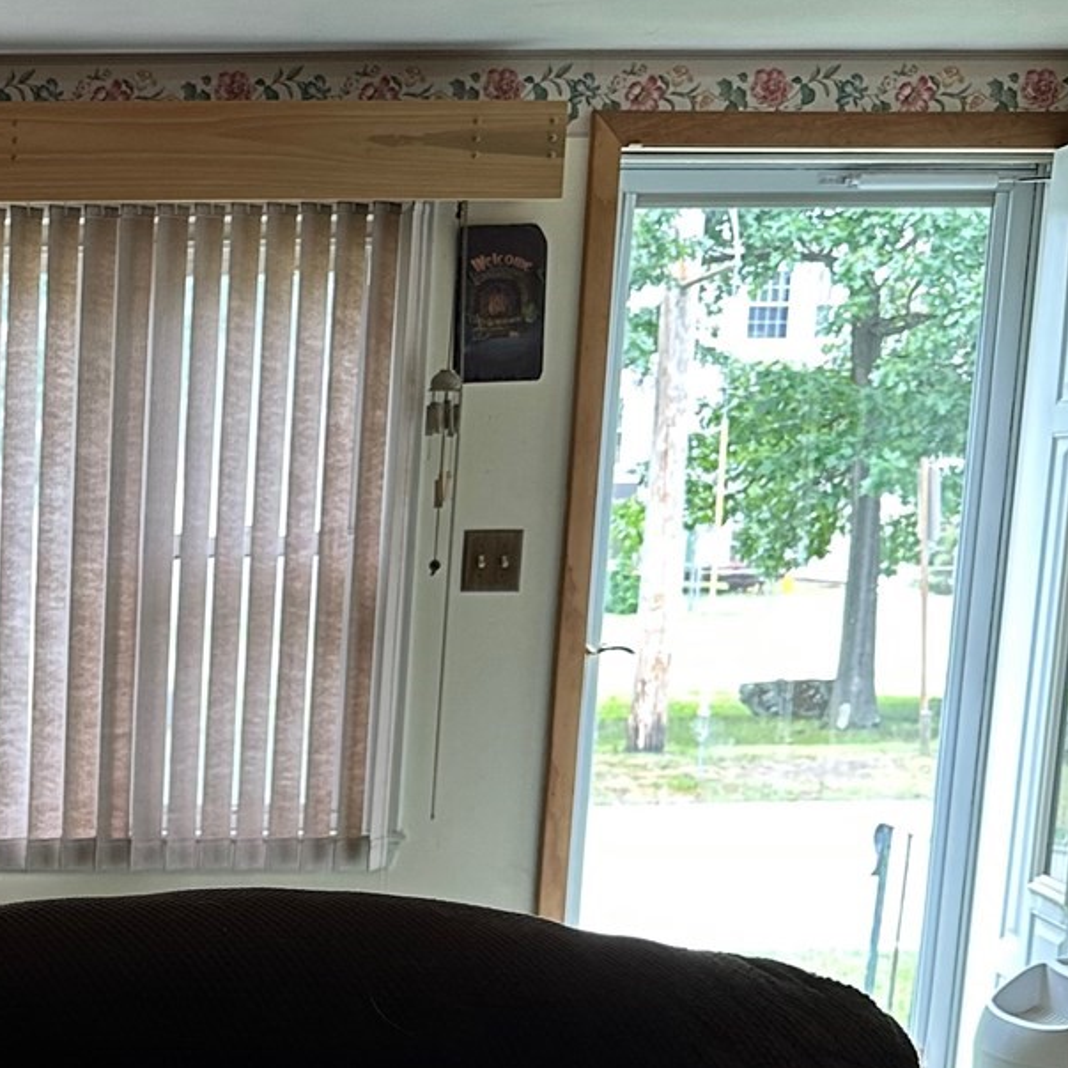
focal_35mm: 72
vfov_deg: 23.2
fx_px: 2513
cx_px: -276
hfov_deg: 21.9
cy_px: 1008
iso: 160
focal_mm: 6.86
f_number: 1.78
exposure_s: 1/120
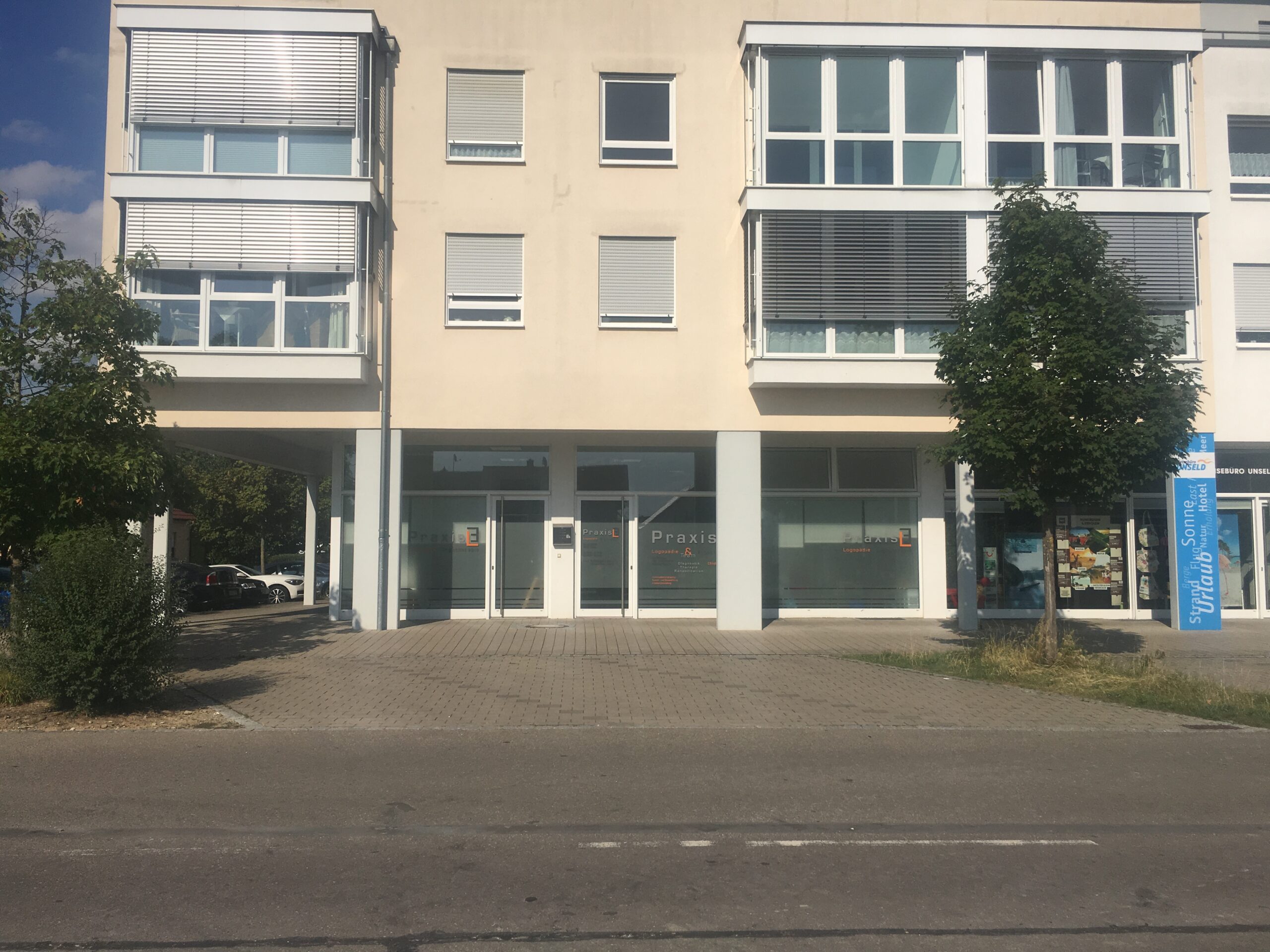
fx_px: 1064
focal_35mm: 29
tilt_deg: +4.7
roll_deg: -0.1
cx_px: 635
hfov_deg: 61.7
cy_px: 476
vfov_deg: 48.2
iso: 25
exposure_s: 1/4274
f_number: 2.2
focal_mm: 4.15
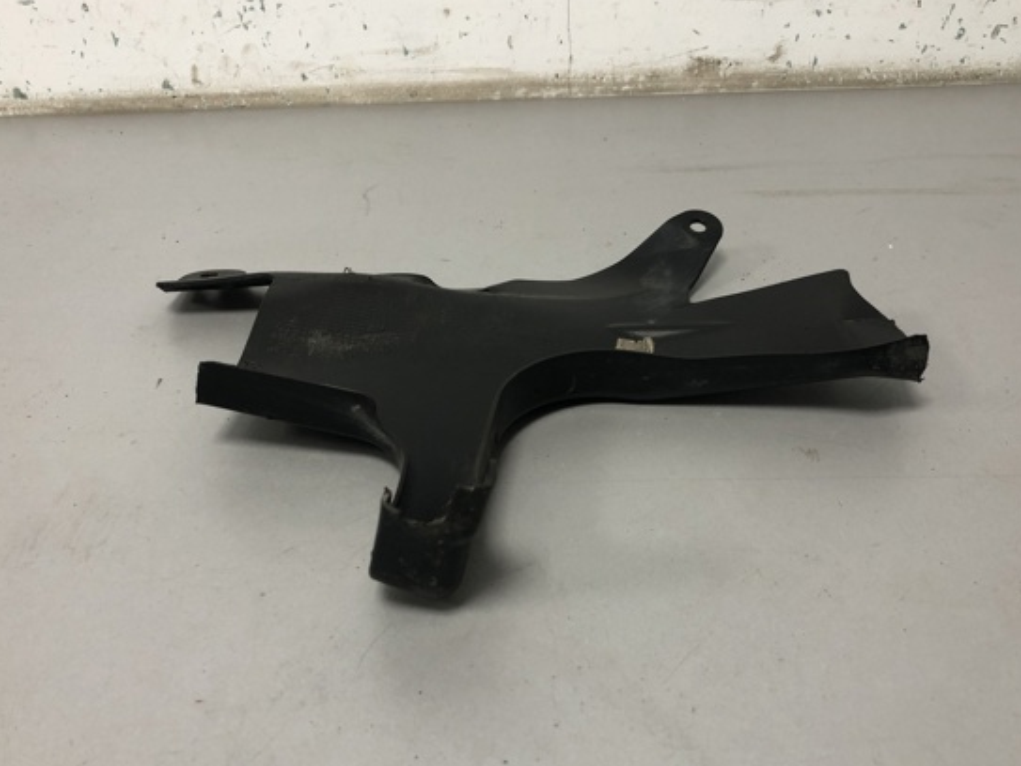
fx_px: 973
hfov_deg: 55.3
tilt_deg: -31.1
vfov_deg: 42.9
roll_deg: +3.8
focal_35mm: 33
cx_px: 534
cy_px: 388
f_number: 1.8
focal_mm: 4
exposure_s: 1/33
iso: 32
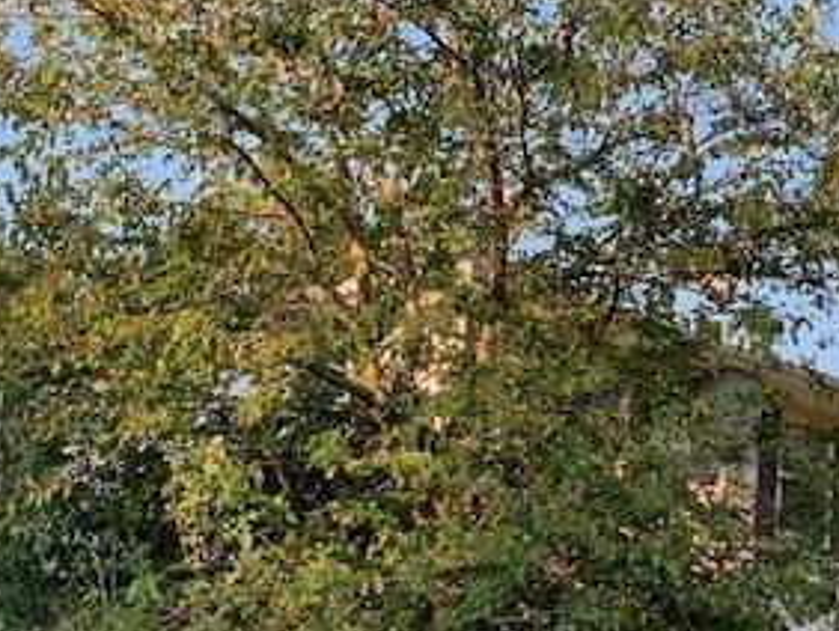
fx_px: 2862
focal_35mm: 118
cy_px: 655
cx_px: 333
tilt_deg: +6.0
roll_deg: -4.9
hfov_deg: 16.7
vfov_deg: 12.4
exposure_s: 1/158
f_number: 2.4
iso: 16
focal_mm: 6
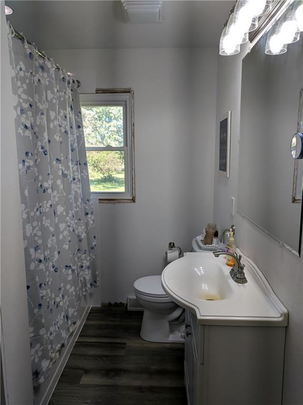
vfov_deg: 67.3
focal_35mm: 26
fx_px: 303
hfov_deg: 53.1
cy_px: 202
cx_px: 152
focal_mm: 4.67
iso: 94
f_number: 2
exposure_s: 1/408
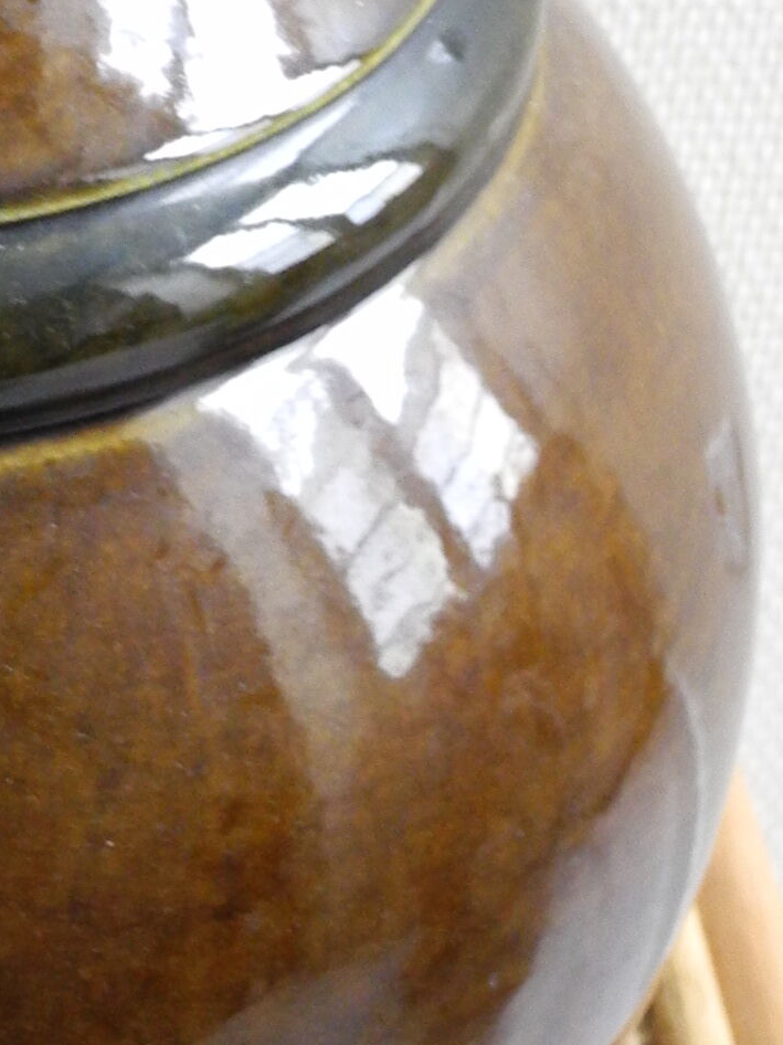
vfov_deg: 17.2
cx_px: -170
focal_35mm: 108
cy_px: -293
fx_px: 3259
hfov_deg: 13.3
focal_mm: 6
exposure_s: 1/12.4
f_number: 2.8
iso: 400
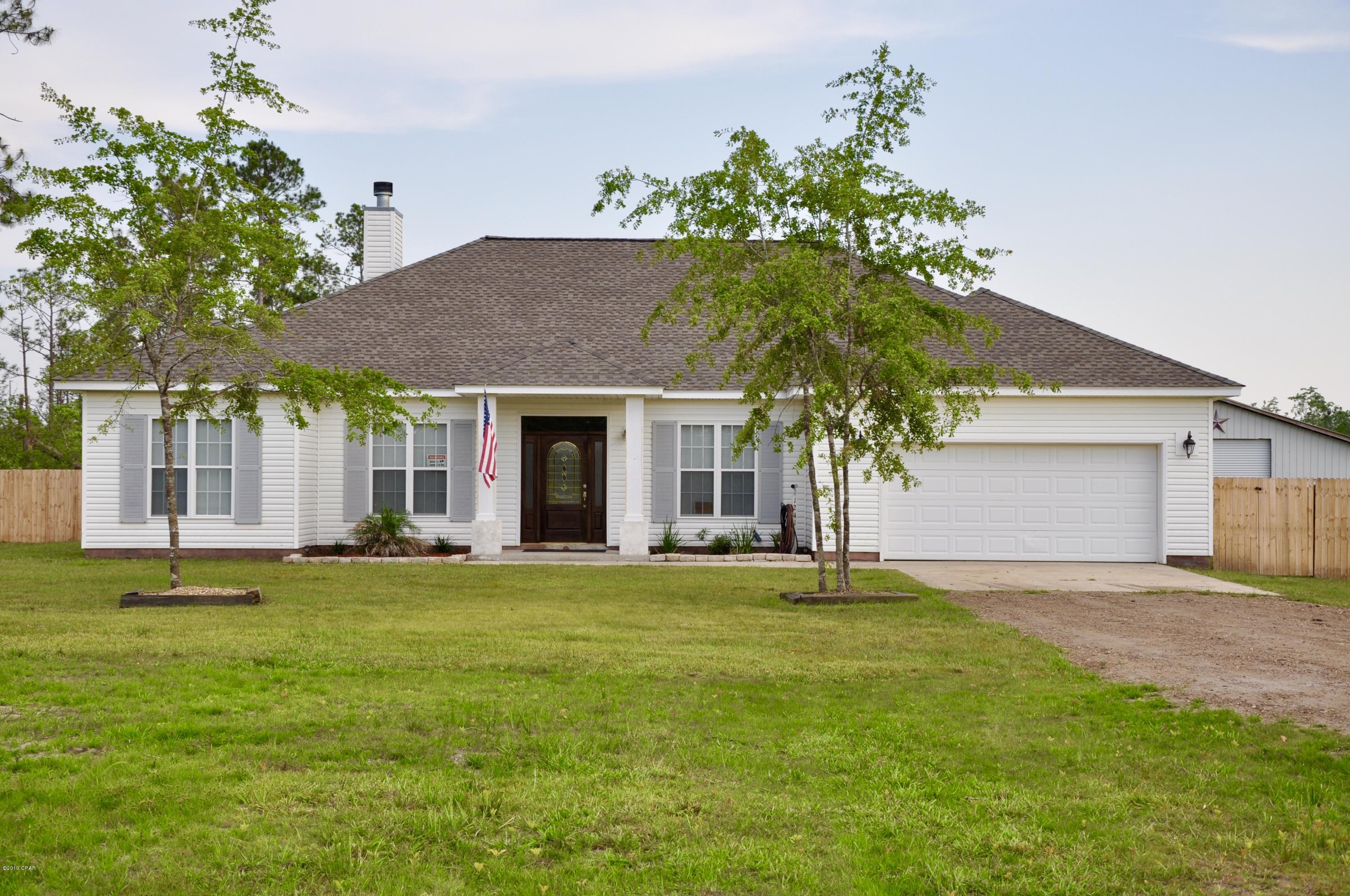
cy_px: 448
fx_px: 2135
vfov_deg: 23.7
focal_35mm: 57
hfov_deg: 35.1
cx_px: 675
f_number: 7.1
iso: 200
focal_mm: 38
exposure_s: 1/200
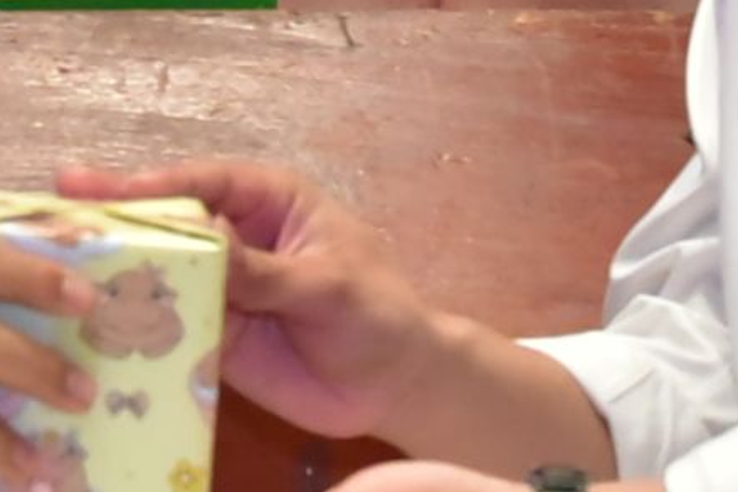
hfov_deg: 4.6
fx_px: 9104
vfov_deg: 3.1
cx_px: 188
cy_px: -360
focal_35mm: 444
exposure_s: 1/200
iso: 8000
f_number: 5.6
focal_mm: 78
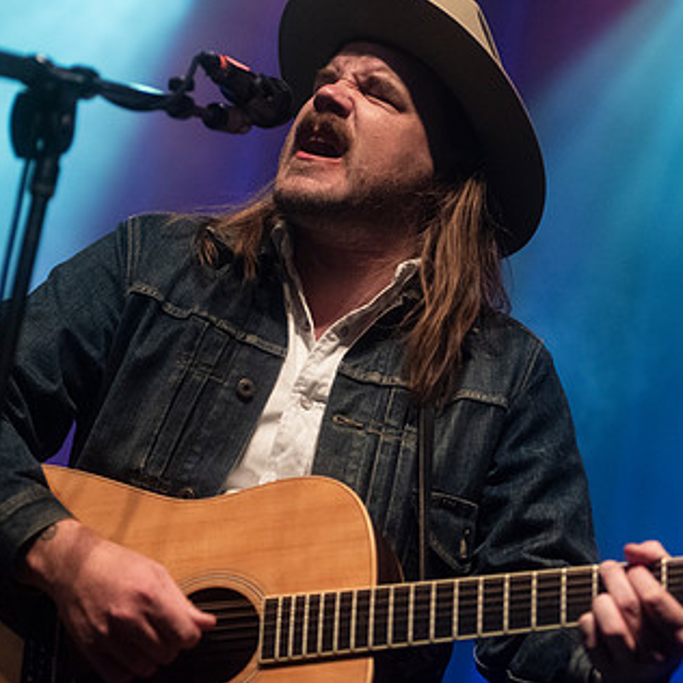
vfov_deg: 13.9
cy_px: 267
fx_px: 2790
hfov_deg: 14.0
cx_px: 389
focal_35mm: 125
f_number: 3.2
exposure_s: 1/160
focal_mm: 80
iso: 2500
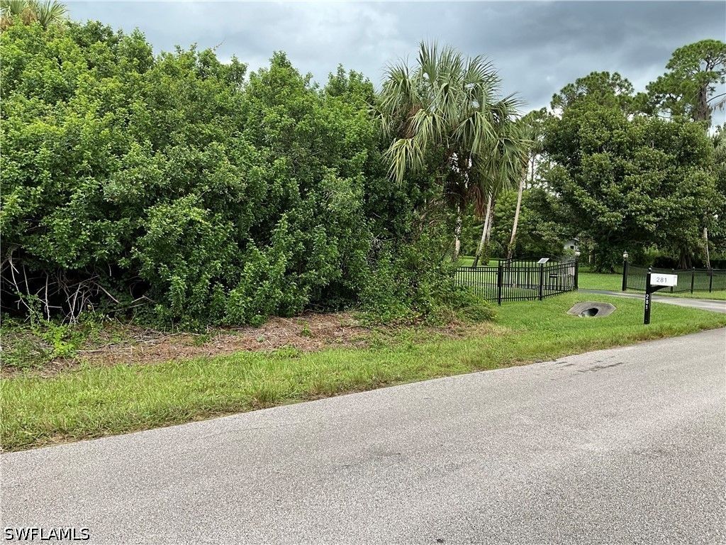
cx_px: 363
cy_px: 272
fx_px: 608
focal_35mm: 29
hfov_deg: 61.7
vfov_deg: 48.2
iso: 20
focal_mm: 3
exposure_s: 1/177
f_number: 1.8
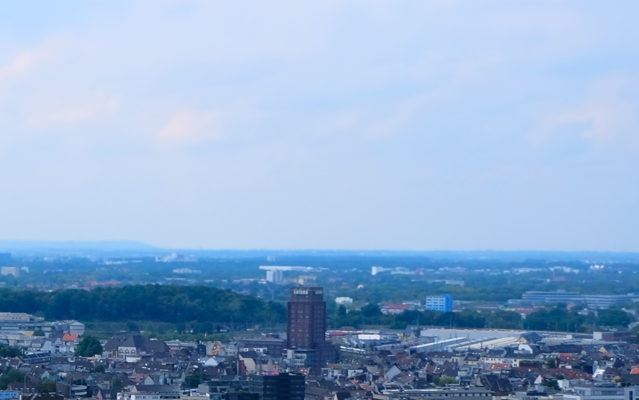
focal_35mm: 130
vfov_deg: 10.0
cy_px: 375
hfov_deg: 14.7
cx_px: -371
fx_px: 2264
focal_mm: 23.2
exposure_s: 1/1500
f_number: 5.6
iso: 400
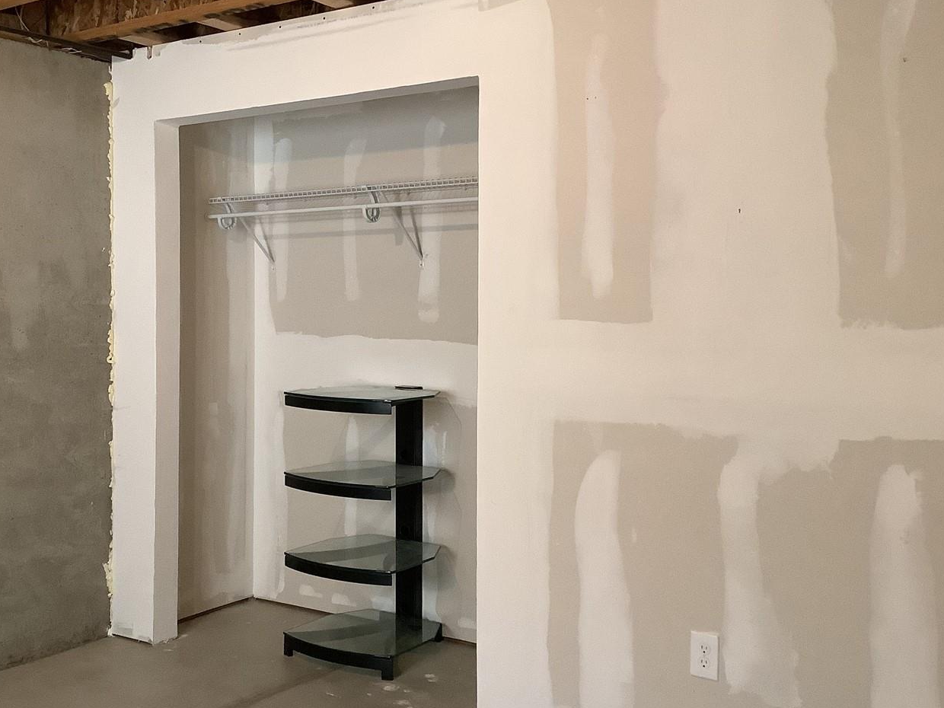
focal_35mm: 40
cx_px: 405
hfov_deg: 46.7
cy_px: 314
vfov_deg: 35.9
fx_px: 1091
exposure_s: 1/60
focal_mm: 3.3
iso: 320
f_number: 2.4
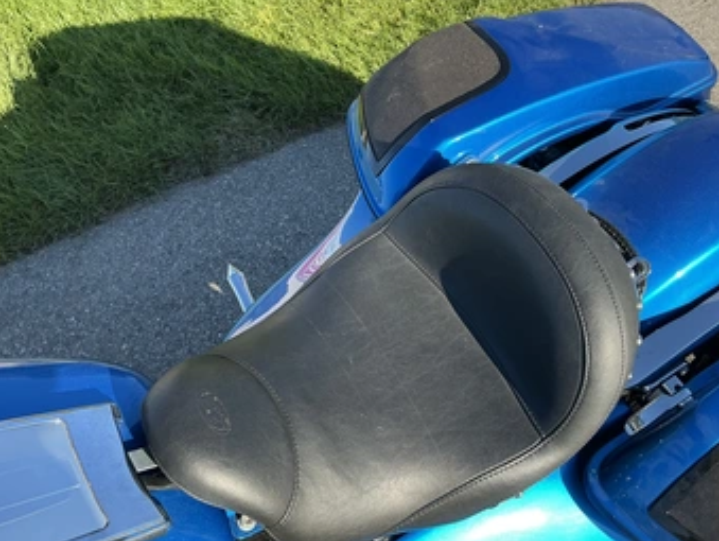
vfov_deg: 43.0
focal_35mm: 33
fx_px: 686
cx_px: 405
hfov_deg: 55.1
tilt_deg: -50.6
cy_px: 291
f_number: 1.8
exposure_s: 1/450
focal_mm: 3
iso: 25
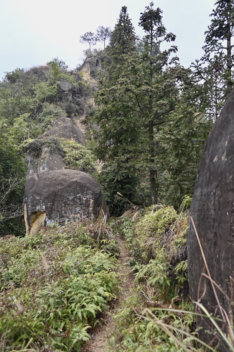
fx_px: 380
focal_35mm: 39
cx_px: 117
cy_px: 176
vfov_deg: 49.6
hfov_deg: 34.2
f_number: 5
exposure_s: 1/125
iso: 100
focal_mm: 39
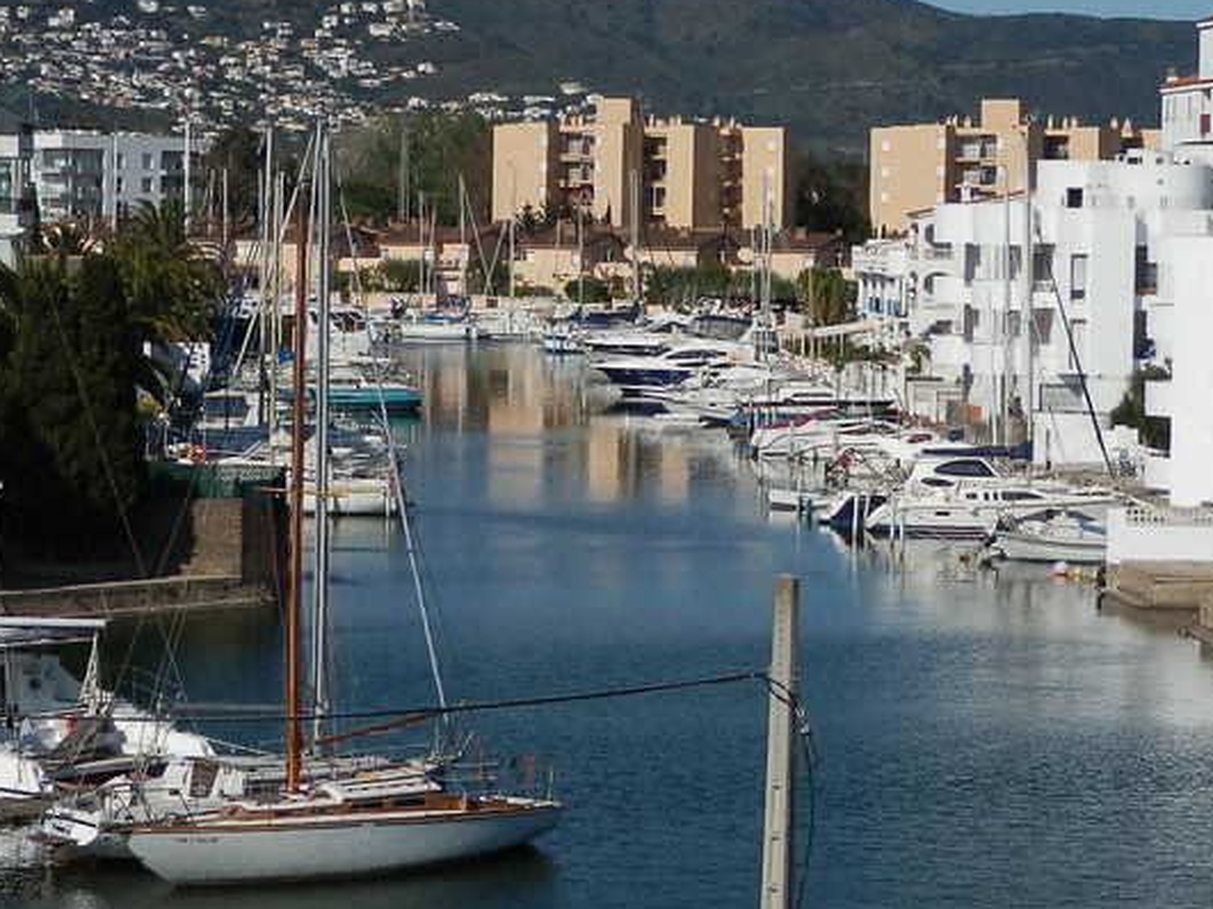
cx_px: 653
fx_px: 3959
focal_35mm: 113
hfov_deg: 17.4
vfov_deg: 13.1
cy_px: 349
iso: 80
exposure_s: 1/200
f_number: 12
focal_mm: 10.8
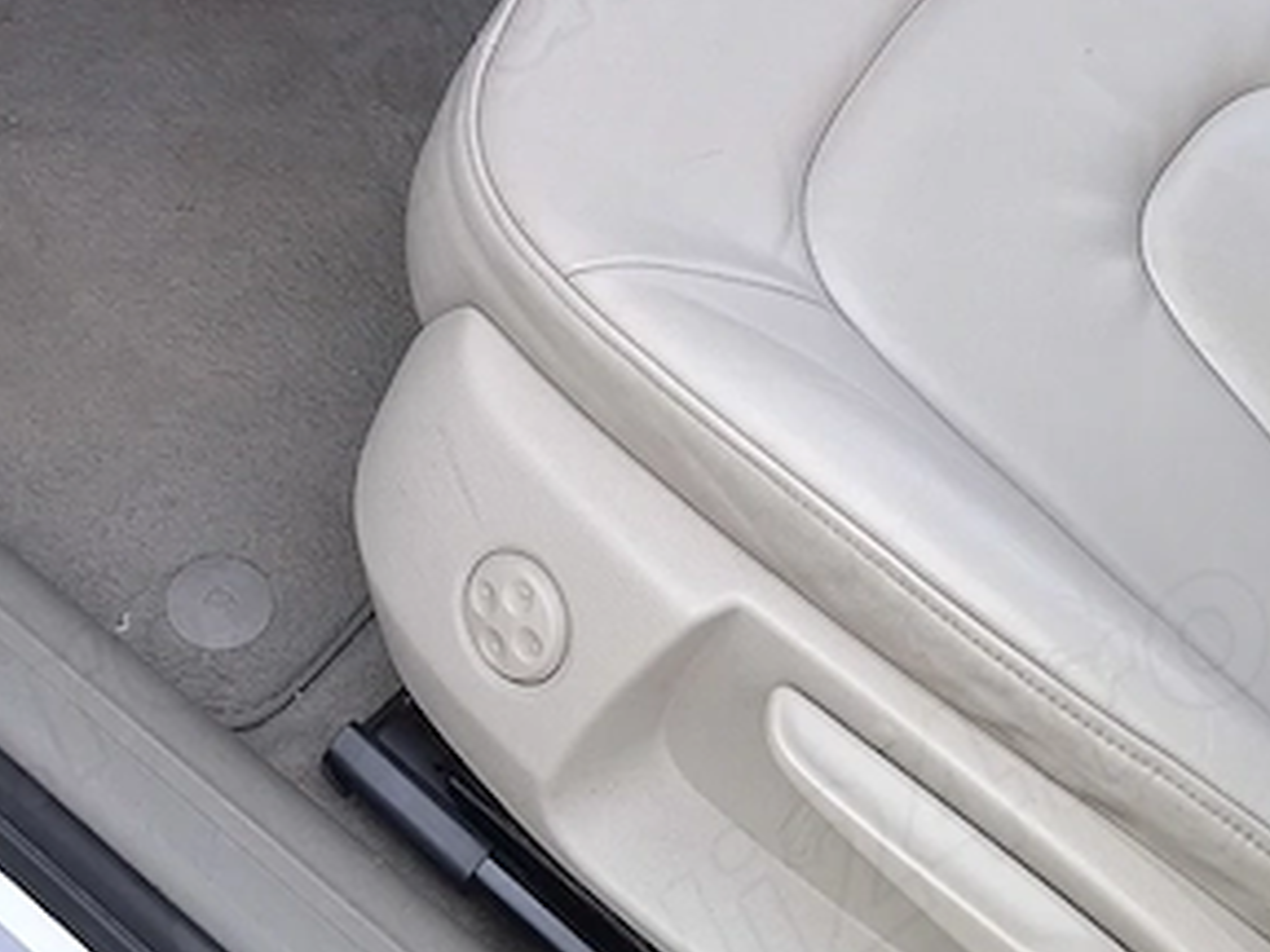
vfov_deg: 17.7
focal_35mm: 80
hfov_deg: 24.1
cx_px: 278
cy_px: -123
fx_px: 2935
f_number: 1.8
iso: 250
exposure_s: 1/100
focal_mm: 5.54
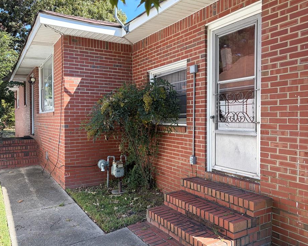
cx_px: 139
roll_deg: +1.0
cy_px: 120
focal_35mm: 28
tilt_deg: -1.1
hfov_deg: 62.1
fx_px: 255
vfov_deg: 51.5
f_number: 1.6
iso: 64
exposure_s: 1/861
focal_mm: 5.96
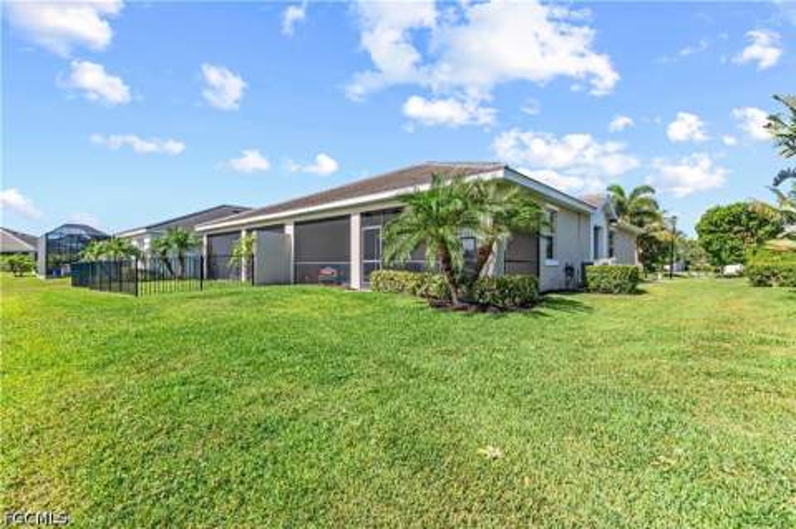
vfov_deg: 73.6
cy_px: 264
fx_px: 353
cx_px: 398
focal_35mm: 16
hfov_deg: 96.8
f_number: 10
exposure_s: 1/125
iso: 400
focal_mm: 16
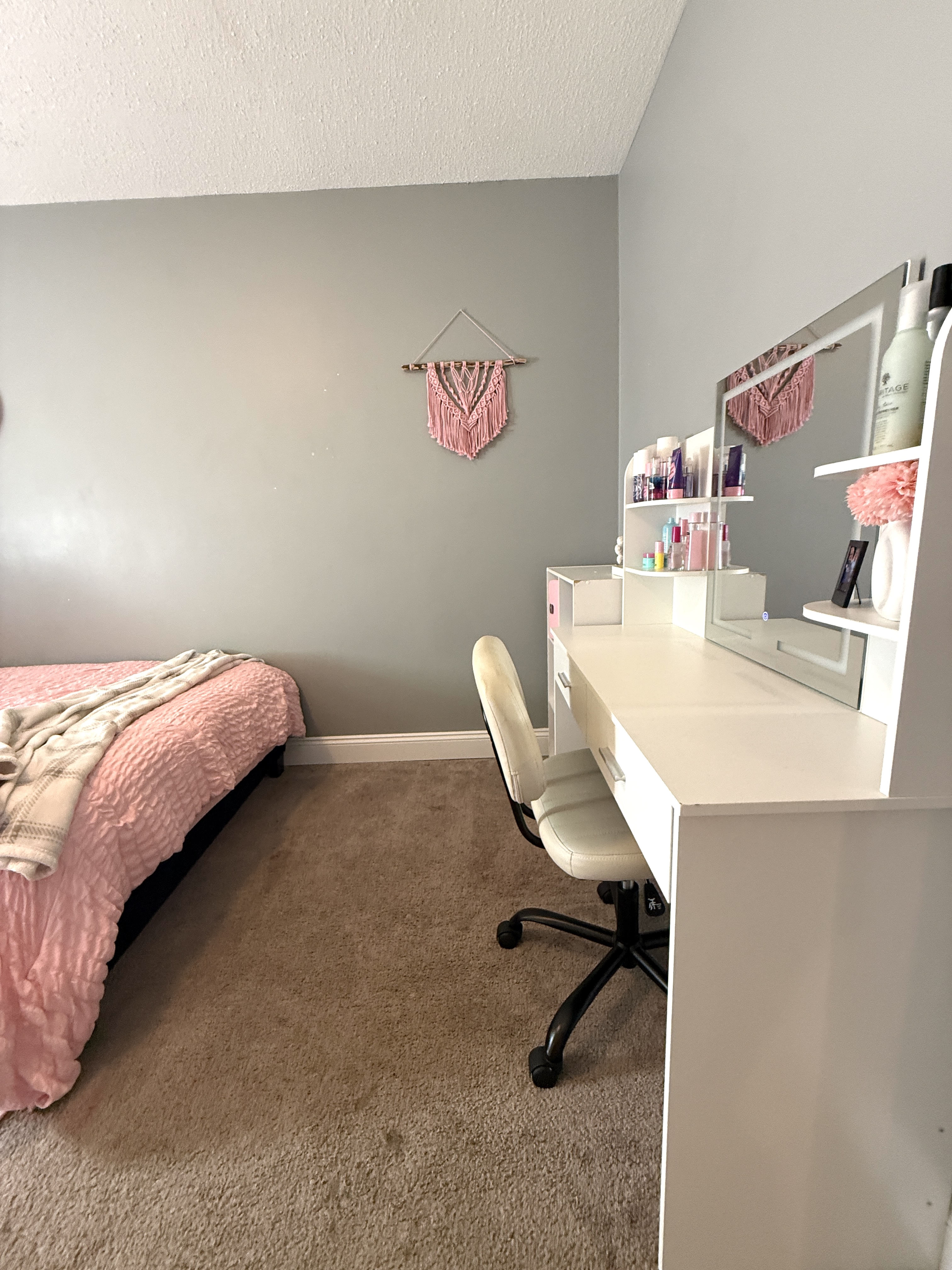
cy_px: 635
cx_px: 476
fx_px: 513
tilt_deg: -10.9
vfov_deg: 102.1
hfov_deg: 85.7
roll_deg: +0.7
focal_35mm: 14
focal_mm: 2.22
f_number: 2.2
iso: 320
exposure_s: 1/60
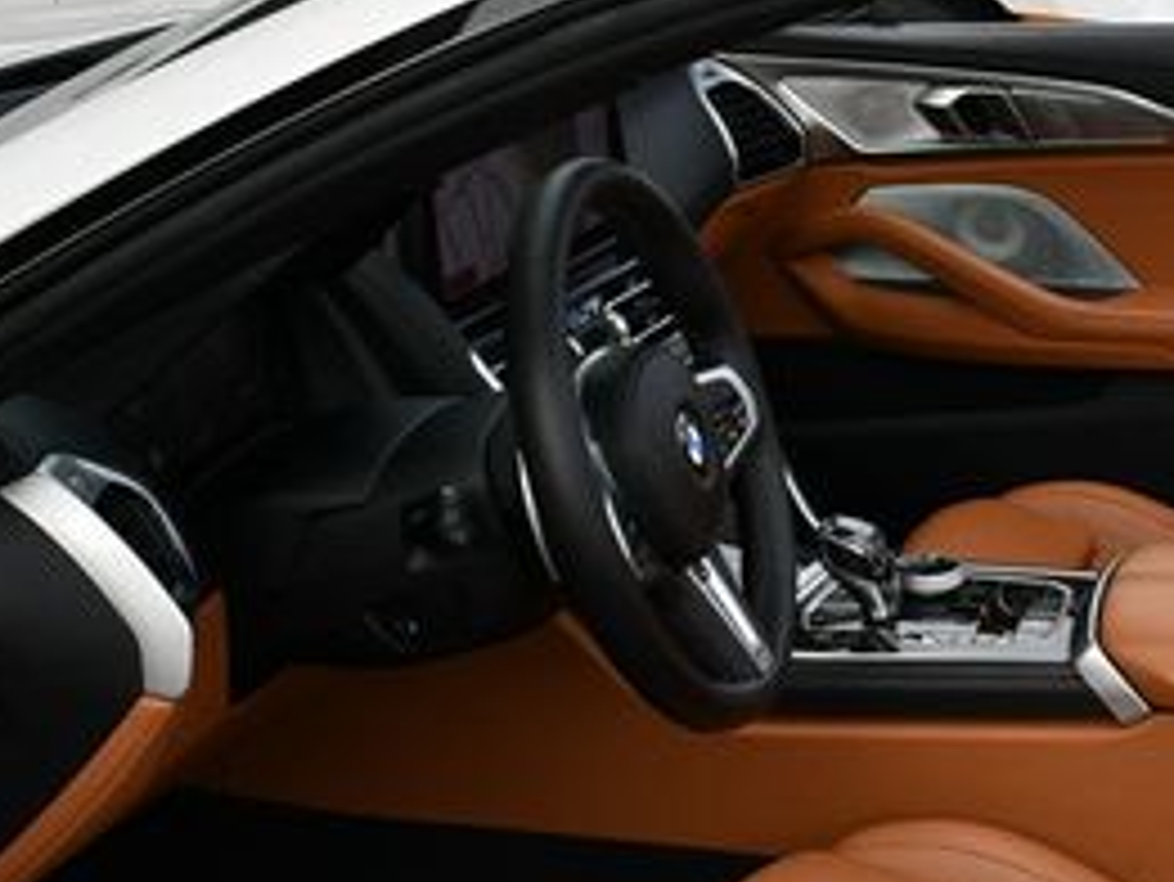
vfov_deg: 17.3
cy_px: 644
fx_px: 2884
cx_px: 1120
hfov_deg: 22.3
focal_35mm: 85
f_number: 8
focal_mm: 18
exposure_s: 1/250
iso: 180
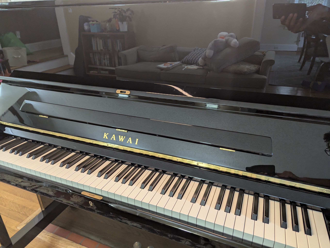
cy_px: 124
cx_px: 165
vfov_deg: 56.8
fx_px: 229
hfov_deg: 71.6
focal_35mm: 24
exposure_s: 1/23.8
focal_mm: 6.81
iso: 117
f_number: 1.85
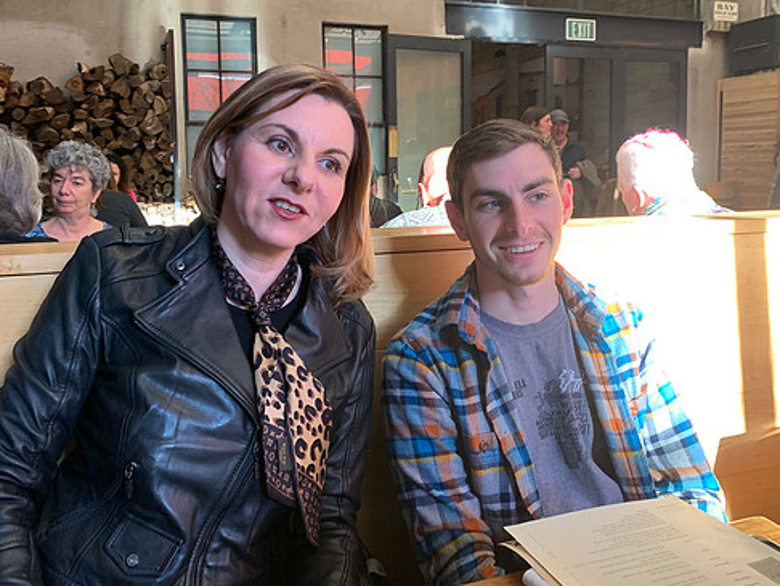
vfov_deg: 45.3
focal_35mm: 31
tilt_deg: -0.4
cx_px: 377
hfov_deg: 58.3
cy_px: 240
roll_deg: +1.2
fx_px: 699
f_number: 1.8
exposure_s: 1/60
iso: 64
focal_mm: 4.25
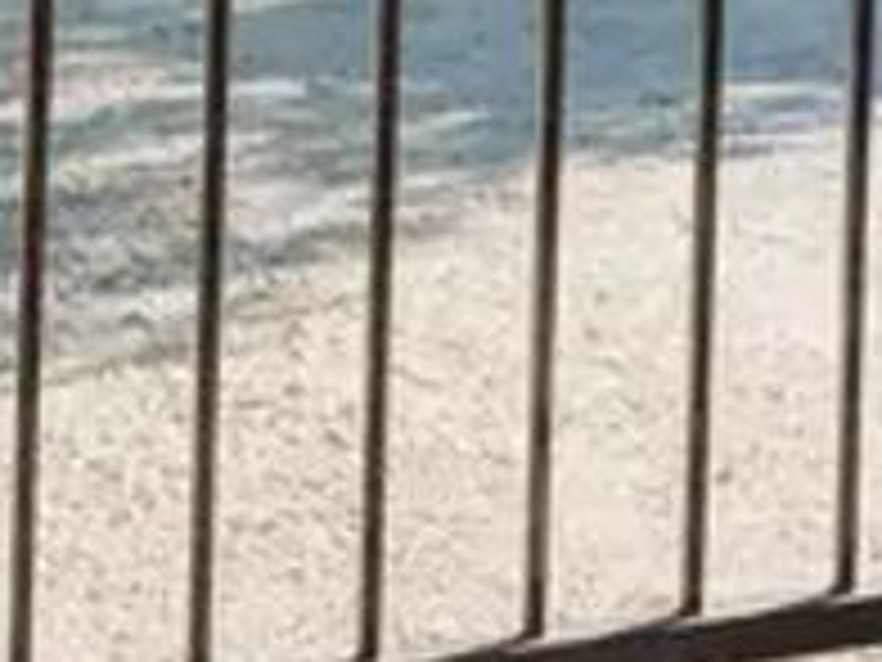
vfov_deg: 9.7
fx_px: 3593
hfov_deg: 13.4
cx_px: 1210
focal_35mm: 141
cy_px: -700
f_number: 5.6
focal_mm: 28
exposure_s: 1/400
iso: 200
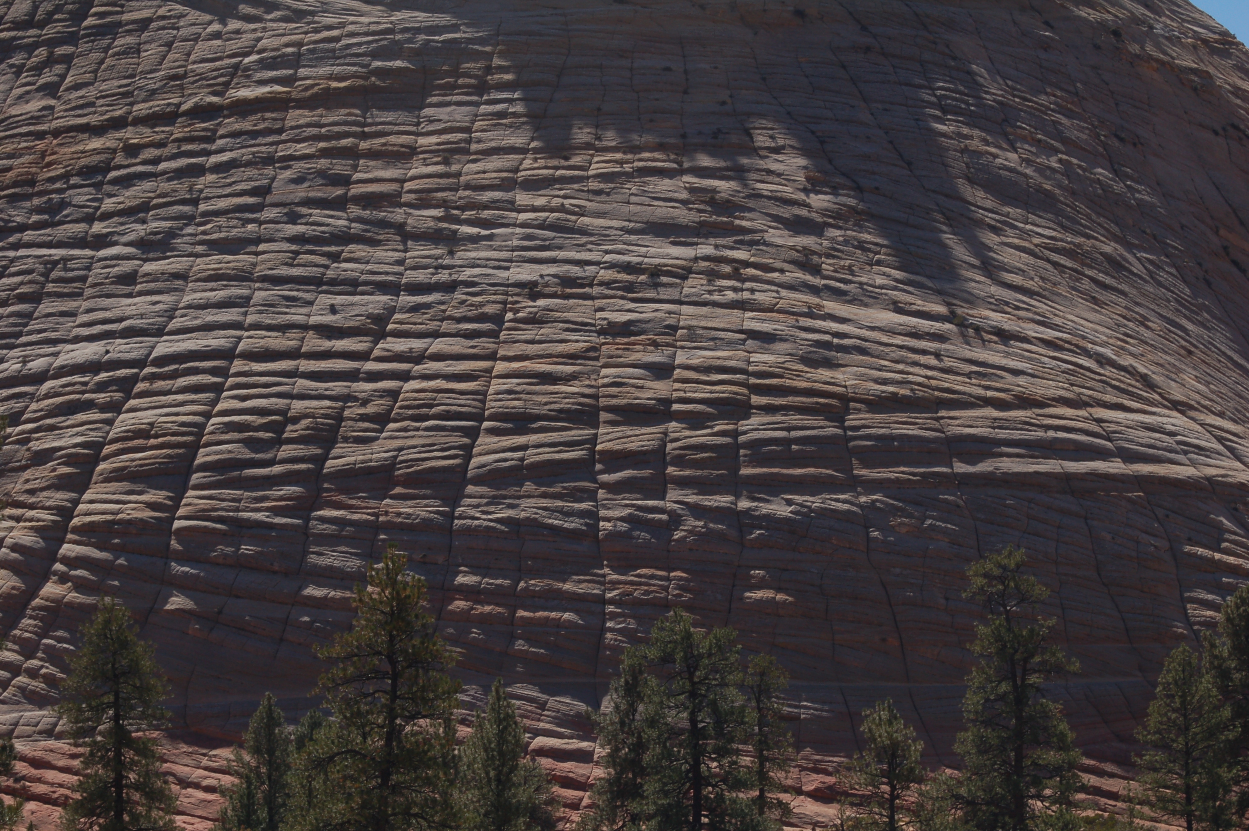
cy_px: 416
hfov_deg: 17.1
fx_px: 4160
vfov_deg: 11.4
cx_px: 624
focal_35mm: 120
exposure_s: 1/60
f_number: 14
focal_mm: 80
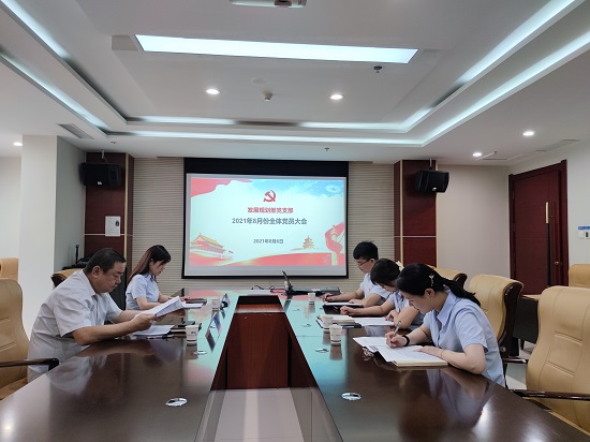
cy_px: 221
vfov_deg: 56.8
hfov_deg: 71.6
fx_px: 409
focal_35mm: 24
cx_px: 295
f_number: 1.69
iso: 92
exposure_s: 1/100
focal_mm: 6.72
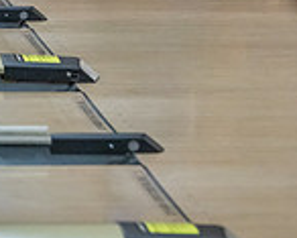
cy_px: -191
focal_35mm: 404
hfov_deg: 4.8
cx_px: 242
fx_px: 3554
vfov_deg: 3.8
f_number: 3.5
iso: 4000
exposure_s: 1/800
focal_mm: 140
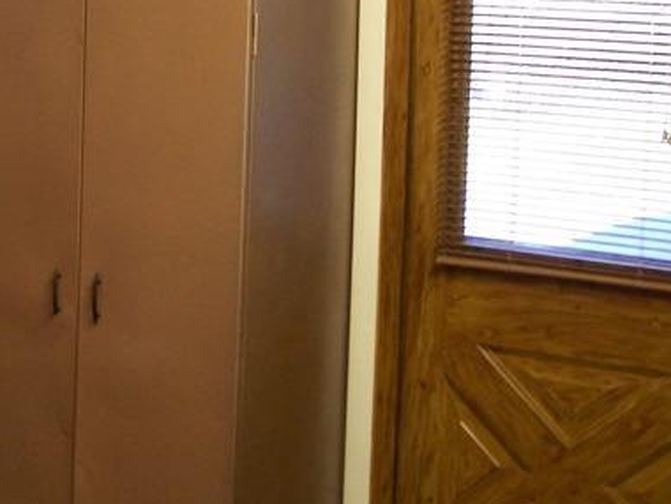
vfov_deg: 16.6
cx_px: 47
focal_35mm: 88
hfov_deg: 21.7
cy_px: 63
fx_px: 1706
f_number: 3.4
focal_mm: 8
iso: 200
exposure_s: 1/15
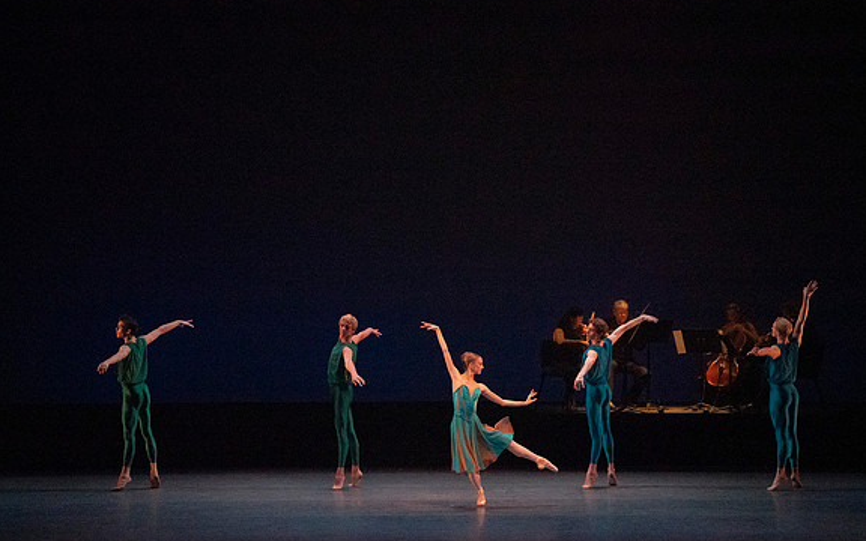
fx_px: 3776
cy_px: 268
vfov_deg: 8.2
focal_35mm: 160
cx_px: 433
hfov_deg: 13.1
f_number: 8
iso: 25600
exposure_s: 1/400
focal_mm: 156
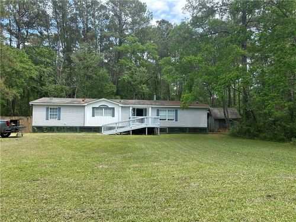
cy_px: 111
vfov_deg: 53.1
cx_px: 148
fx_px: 222
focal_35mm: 26
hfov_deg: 67.3
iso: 50
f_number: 1.5
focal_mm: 5.7
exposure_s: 1/1038
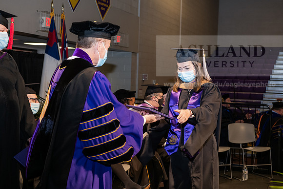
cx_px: 142
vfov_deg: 21.9
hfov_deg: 32.4
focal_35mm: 62
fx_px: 487
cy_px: 94
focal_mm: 62
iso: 1600
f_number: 6.3
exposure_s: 1/200
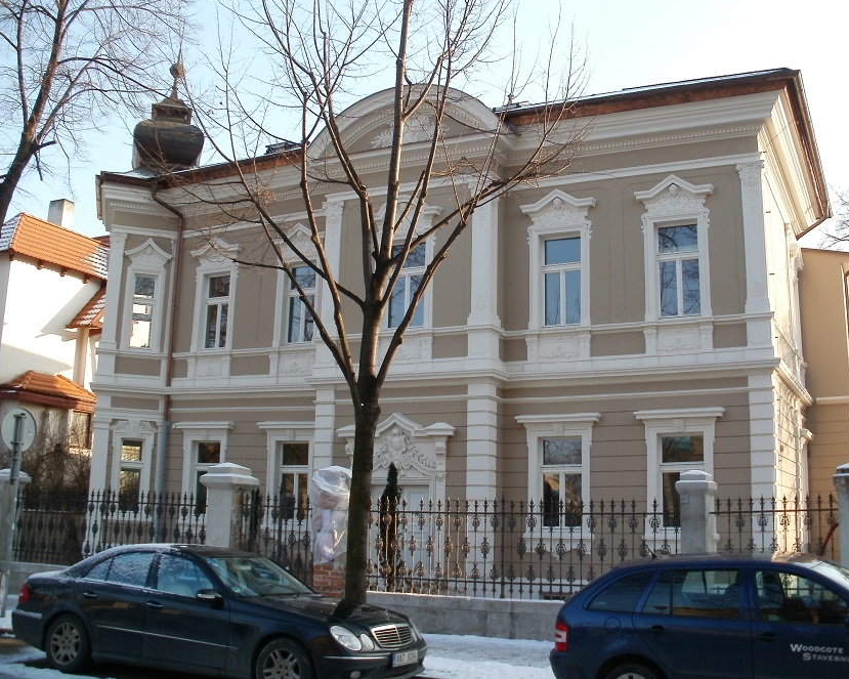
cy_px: 339
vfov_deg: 39.2
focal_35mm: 38
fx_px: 955
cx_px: 452
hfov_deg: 47.9
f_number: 3.5
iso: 100
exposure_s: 1/250
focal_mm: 6.3
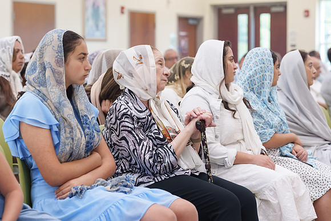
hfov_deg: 21.5
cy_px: 110
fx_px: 874
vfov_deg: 14.4
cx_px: 166
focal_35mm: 95
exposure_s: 1/80
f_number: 4.5
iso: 1600
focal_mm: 95
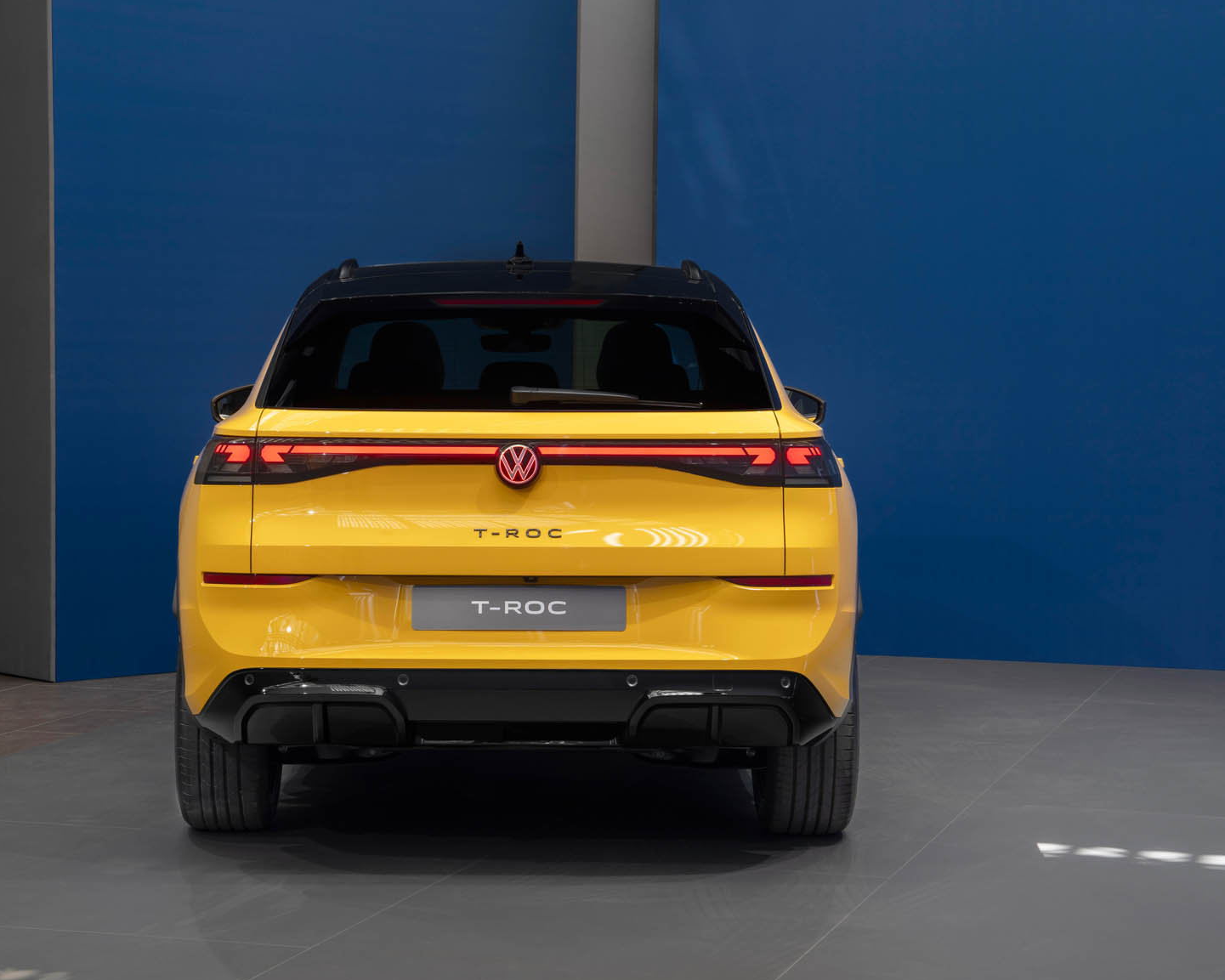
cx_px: 522
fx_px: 2901
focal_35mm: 80
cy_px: 501
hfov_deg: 23.8
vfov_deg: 19.2
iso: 50
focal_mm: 64
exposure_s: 1/1.67
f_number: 11
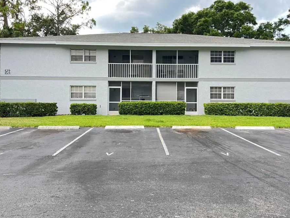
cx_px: 149
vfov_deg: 46.7
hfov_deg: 59.9
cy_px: 97
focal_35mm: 30
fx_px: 251
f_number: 1.5
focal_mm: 5.7
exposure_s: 1/212
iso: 50
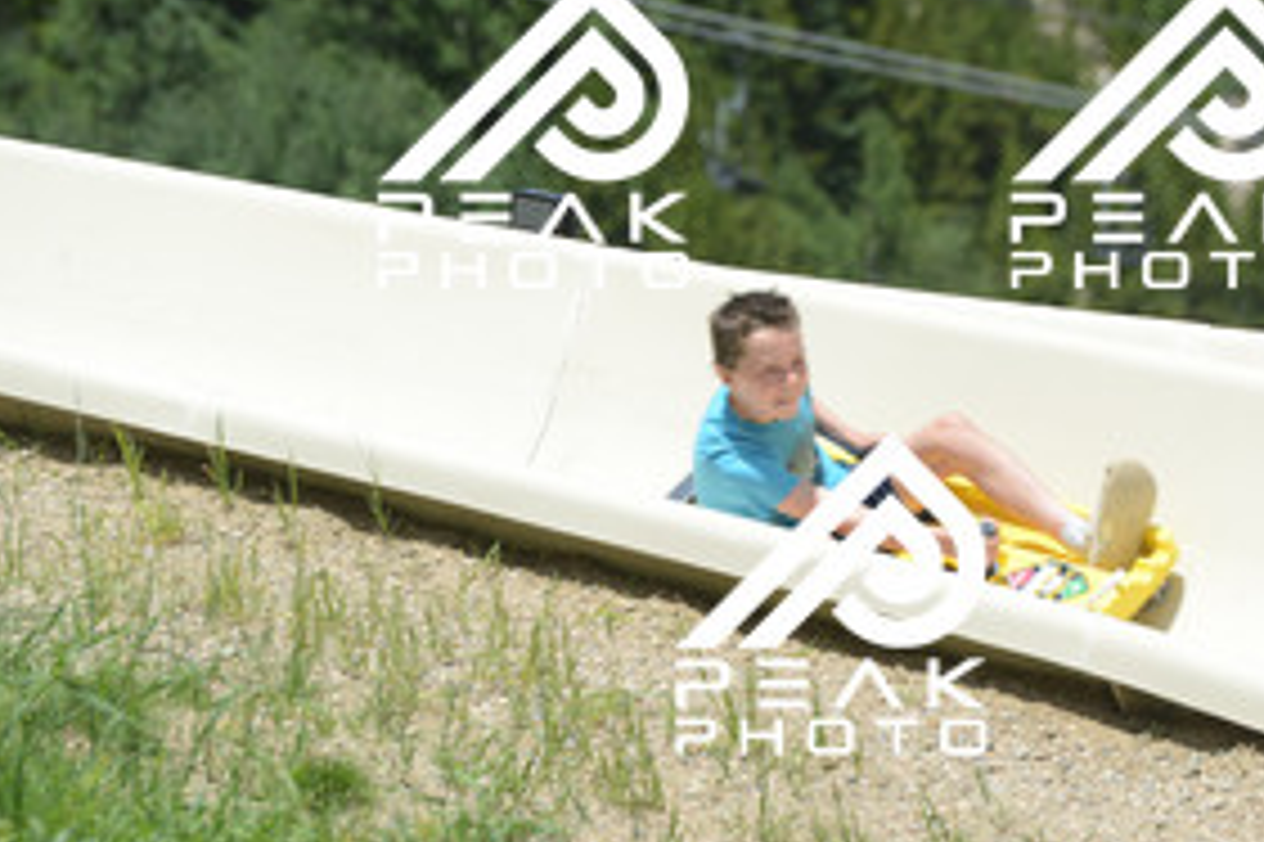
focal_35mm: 278
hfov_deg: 7.4
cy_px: 565
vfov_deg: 4.9
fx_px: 9755
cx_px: 850
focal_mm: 195
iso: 200
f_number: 6.3
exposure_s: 1/640
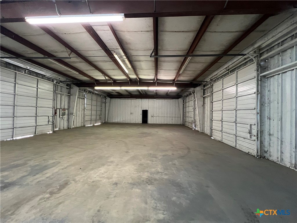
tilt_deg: +0.5
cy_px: 112
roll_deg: -2.0
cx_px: 148
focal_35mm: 13
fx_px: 112
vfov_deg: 89.9
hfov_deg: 106.2
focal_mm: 1.57
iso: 500
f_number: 1.8
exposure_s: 1/60
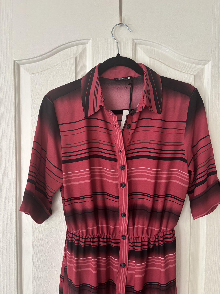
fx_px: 220
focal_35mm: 26
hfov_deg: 53.1
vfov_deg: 67.3
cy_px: 147
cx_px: 110
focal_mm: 5.96
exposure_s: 1/72
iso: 125
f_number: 1.6
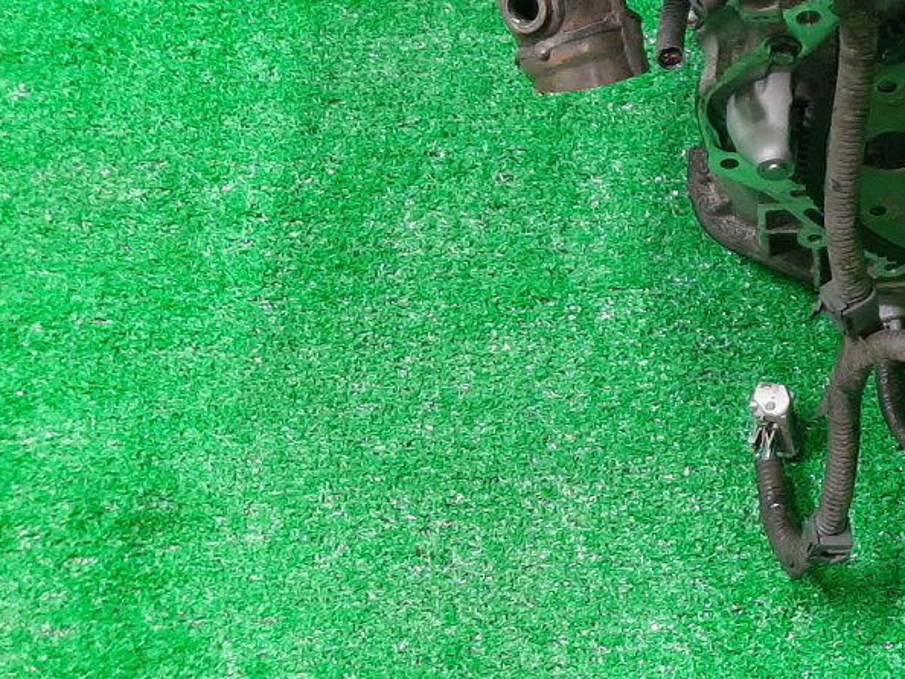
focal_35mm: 63
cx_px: 1022
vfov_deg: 22.1
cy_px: -55
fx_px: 1648
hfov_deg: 27.7
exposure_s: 1/50
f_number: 1.7
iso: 229
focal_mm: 3.93
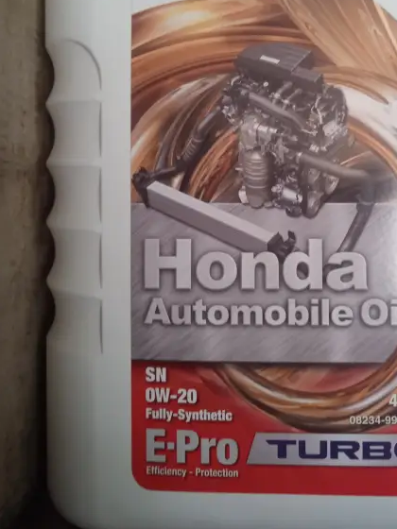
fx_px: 612
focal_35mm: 40
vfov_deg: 45.9
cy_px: 167
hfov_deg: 35.4
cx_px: 280
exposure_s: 1/25
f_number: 2.2
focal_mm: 3.43
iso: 560
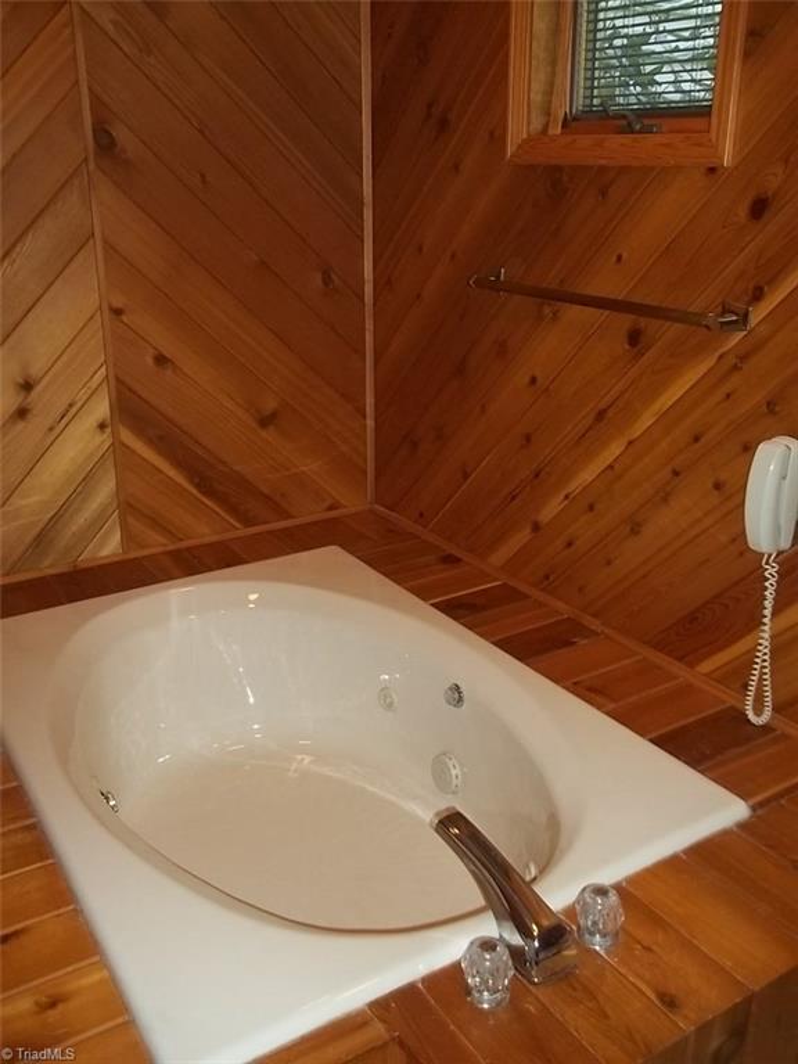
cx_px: 399
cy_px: 532
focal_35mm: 32
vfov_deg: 56.8
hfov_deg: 44.2
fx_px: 984
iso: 160
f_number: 2.9
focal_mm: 5.7
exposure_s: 1/30
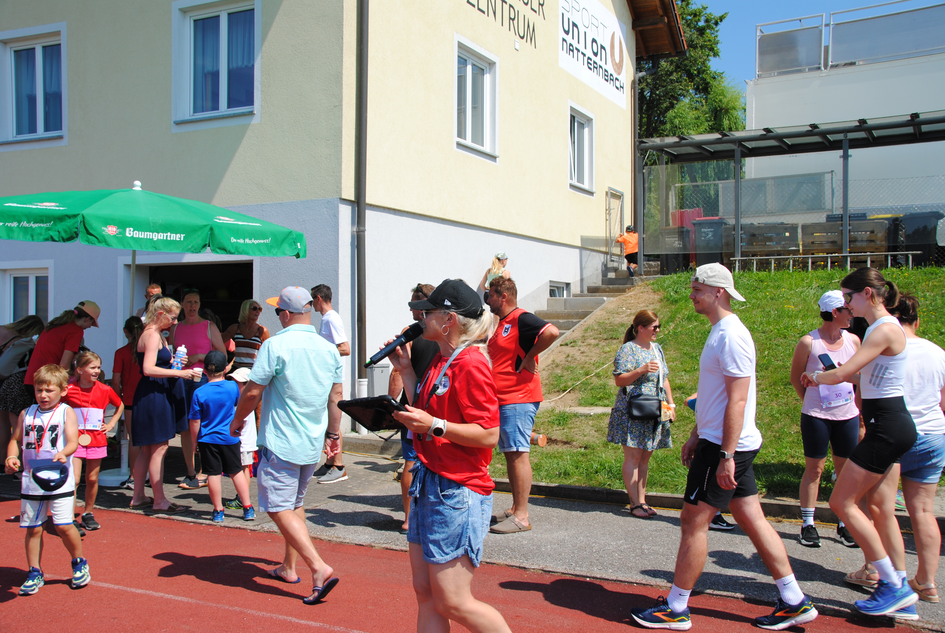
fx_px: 986
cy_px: 316
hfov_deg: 51.2
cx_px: 472
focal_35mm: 38
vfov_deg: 35.6
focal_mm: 25
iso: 100
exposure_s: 1/250
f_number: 8
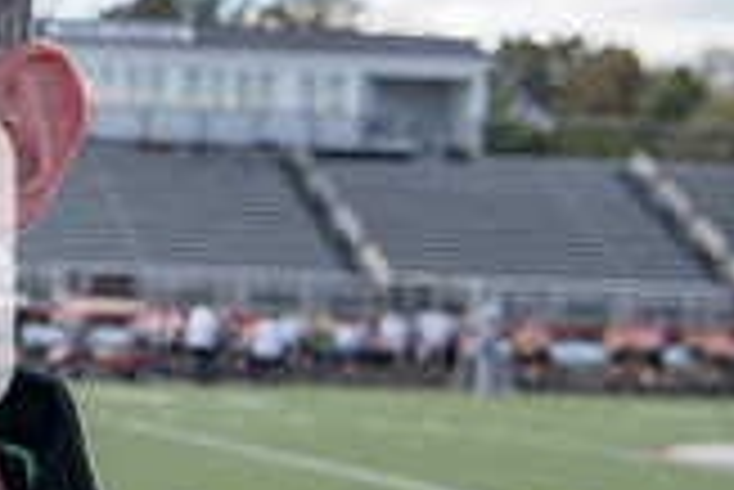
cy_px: 308
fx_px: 2898
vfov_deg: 9.7
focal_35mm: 142
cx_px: -324
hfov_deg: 13.7
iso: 400
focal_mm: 40
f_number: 8
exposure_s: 1/640
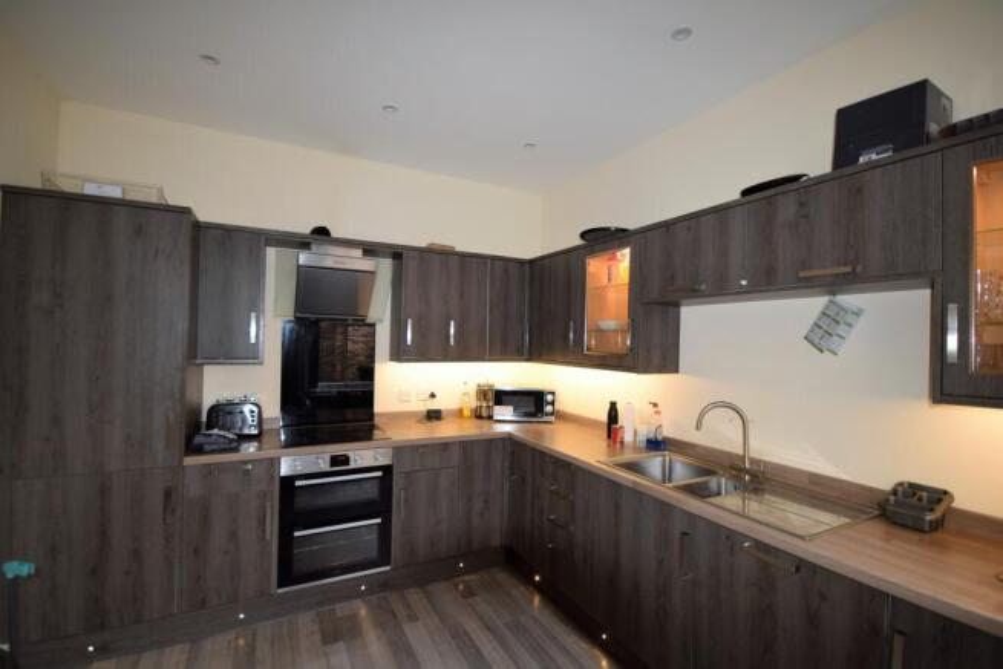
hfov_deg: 100.4
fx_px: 418
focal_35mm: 15
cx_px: 502
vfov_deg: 77.4
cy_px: 334
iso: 800
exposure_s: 1/60
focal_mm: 10
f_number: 4
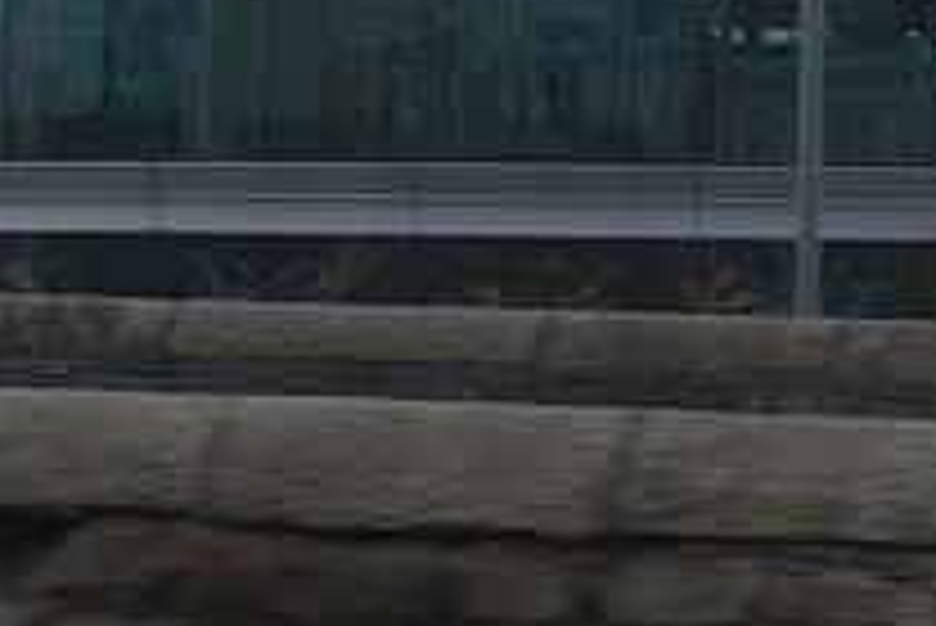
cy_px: -137
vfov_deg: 7.0
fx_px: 5073
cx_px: 1264
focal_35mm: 195
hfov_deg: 10.3
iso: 2000
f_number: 7.1
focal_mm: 70
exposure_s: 1/200
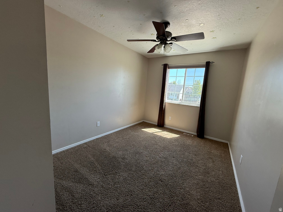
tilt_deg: -8.0
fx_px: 114
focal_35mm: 14
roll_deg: -3.3
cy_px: 106
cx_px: 142
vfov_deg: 85.7
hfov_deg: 102.1
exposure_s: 1/99
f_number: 2.2
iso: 100
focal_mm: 2.22
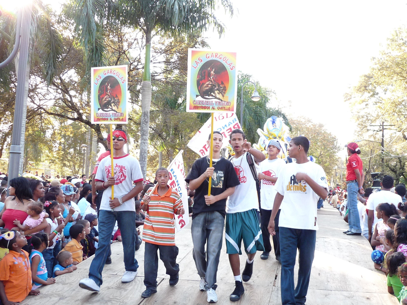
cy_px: 152
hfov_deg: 46.8
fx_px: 470
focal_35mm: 40
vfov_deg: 36.0
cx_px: 204
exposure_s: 1/80
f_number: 2.8
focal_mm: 4.8
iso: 100
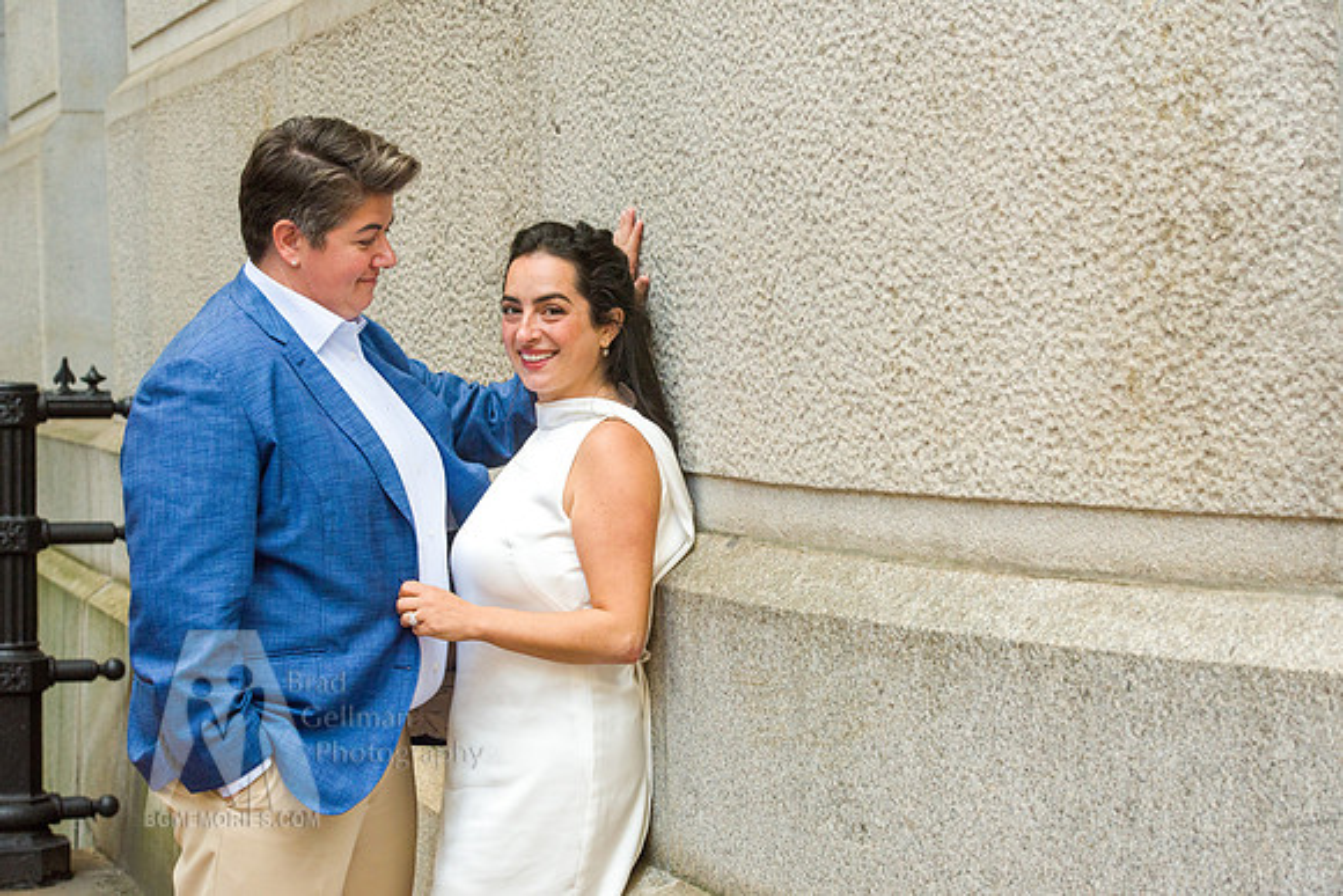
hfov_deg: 25.4
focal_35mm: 80
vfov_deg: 17.1
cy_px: 448
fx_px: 2985
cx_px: 672
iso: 800
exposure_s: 1/640
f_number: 6.3
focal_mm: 80
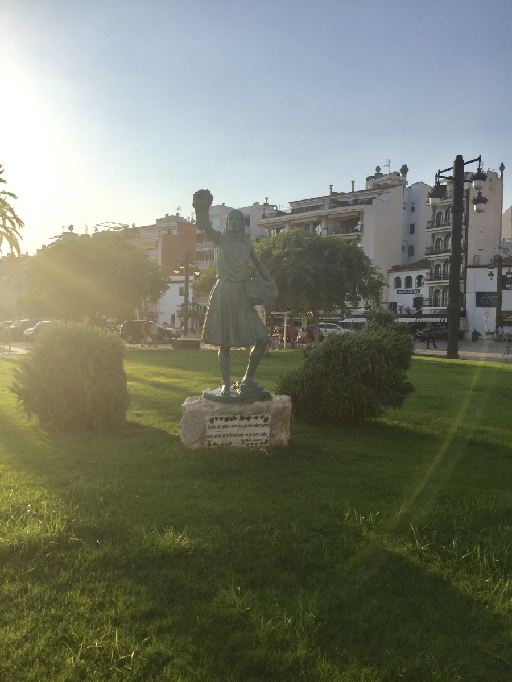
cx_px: 256
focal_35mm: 29
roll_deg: -2.4
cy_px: 341
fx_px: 572
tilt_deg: +0.6
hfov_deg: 48.2
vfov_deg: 61.7
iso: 32
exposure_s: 1/2825
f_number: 2.2
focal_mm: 4.15
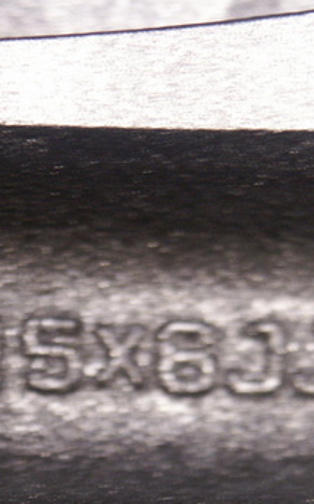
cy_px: 429
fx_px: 6786
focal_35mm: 495
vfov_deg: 4.2
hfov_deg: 2.7
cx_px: 220
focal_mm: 50.69
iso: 125
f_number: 3.5
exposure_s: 1/10
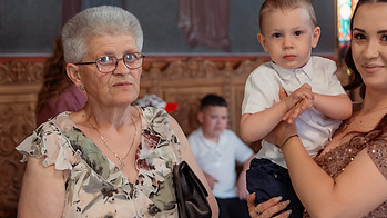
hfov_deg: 27.3
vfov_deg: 15.9
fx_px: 780
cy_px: 114
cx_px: 313
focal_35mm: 76
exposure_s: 1/200
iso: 1600
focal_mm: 35
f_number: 2.2
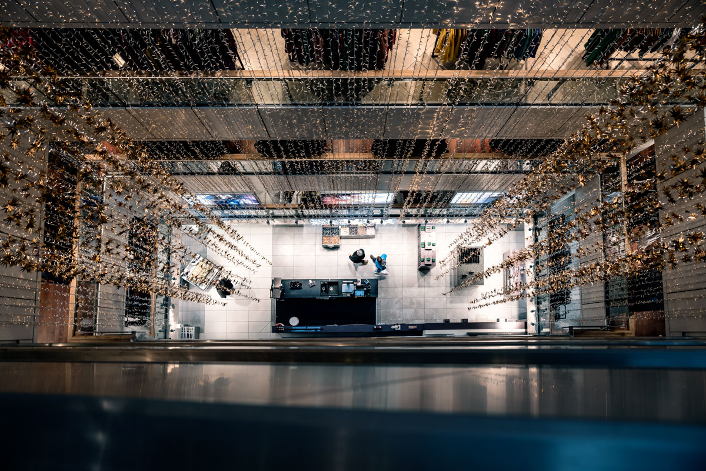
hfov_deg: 54.4
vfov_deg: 37.9
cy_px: 236
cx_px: 353
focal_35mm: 35
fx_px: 687
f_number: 3.2
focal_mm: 35
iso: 400
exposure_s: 1/80
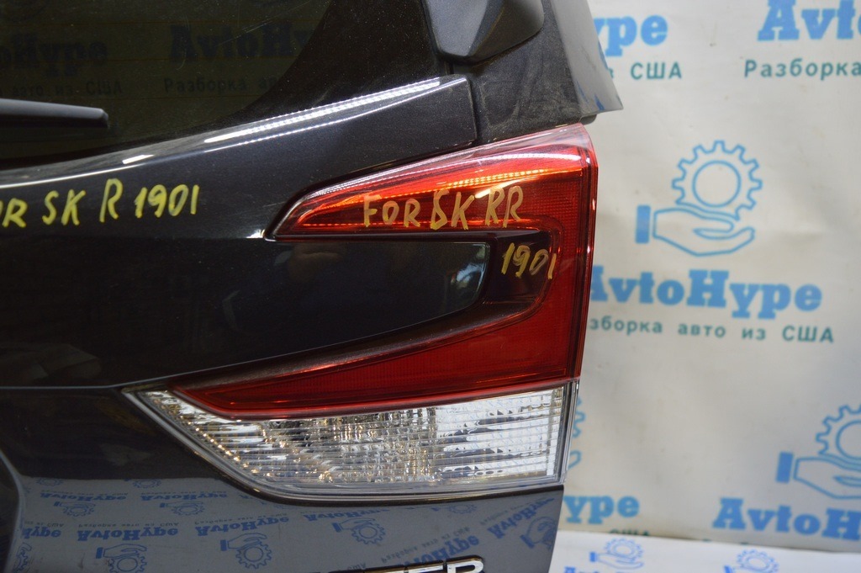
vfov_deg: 43.5
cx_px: 430
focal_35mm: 30
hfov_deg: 62.0
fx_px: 717
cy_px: 286
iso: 400
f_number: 3.5
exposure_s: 1/40
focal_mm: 20
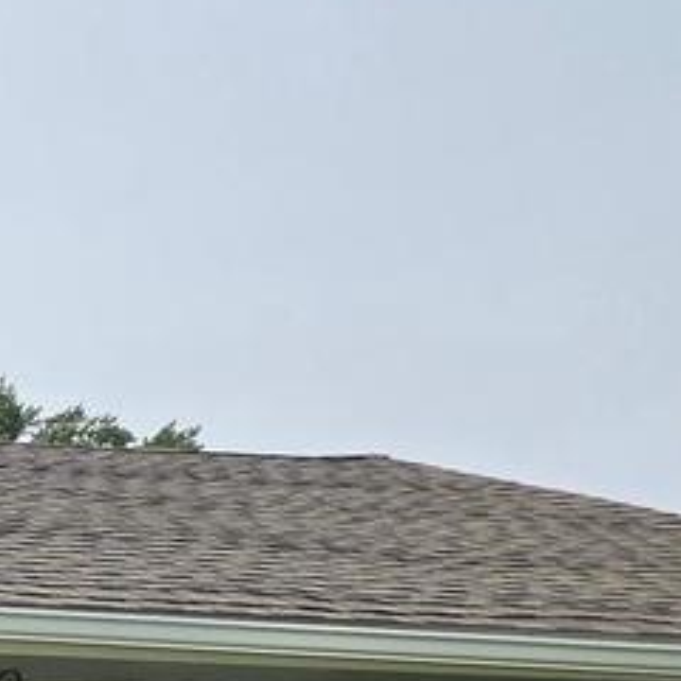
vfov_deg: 20.9
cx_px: -738
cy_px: 1041
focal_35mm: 69
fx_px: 1536
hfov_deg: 17.1
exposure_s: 1/4036
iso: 32
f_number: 1.9
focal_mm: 2.2
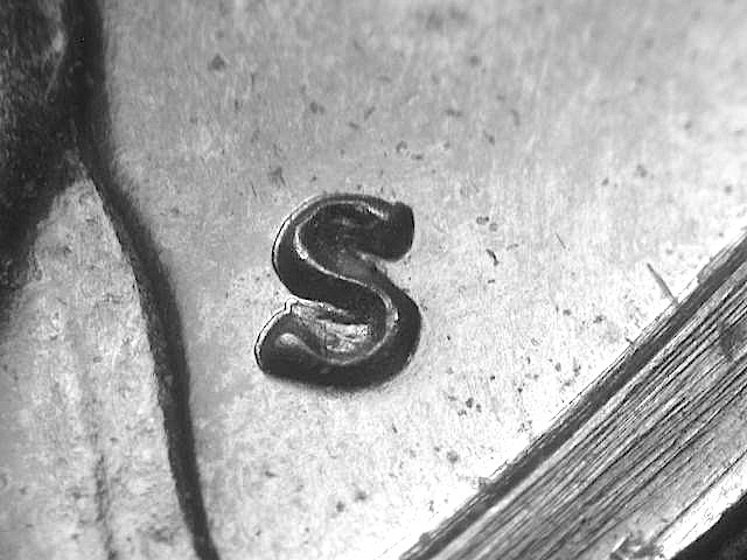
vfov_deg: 9.6
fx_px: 3323
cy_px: 280
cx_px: 374
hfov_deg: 12.8
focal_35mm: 154
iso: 100
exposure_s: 1/10.5
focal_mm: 32
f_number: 5.1
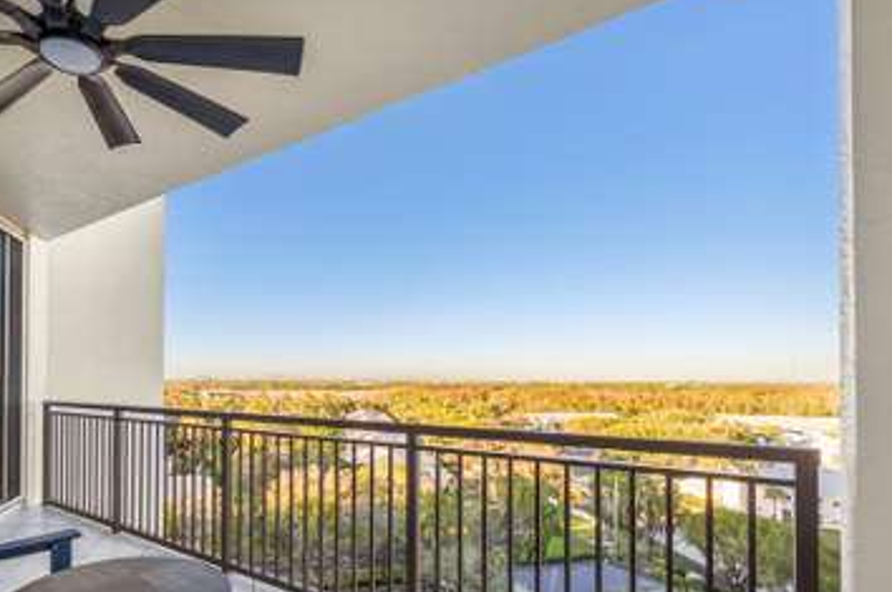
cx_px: 302
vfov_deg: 63.4
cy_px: 374
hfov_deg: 84.2
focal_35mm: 19
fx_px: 470
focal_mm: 14
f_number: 11
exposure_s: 1/30
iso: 125
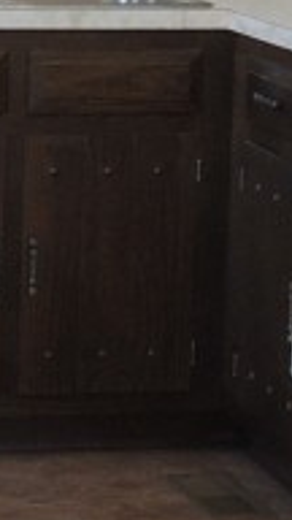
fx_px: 2643
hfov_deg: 6.2
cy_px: -100
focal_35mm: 192
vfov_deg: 11.0
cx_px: -200
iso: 280
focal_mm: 5.8
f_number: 3.2
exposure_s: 1/50
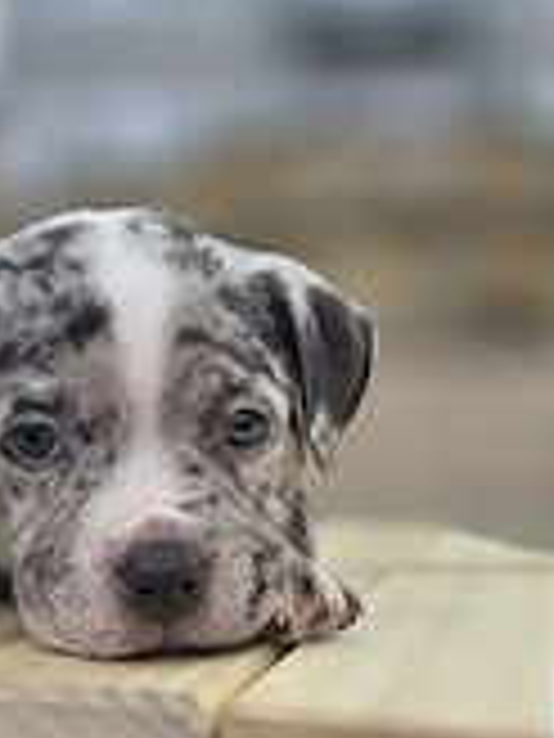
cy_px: 486
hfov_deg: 26.0
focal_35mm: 56
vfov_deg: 34.1
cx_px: 189
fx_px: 1195
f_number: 1.7
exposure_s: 1/400
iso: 12
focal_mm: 6.3
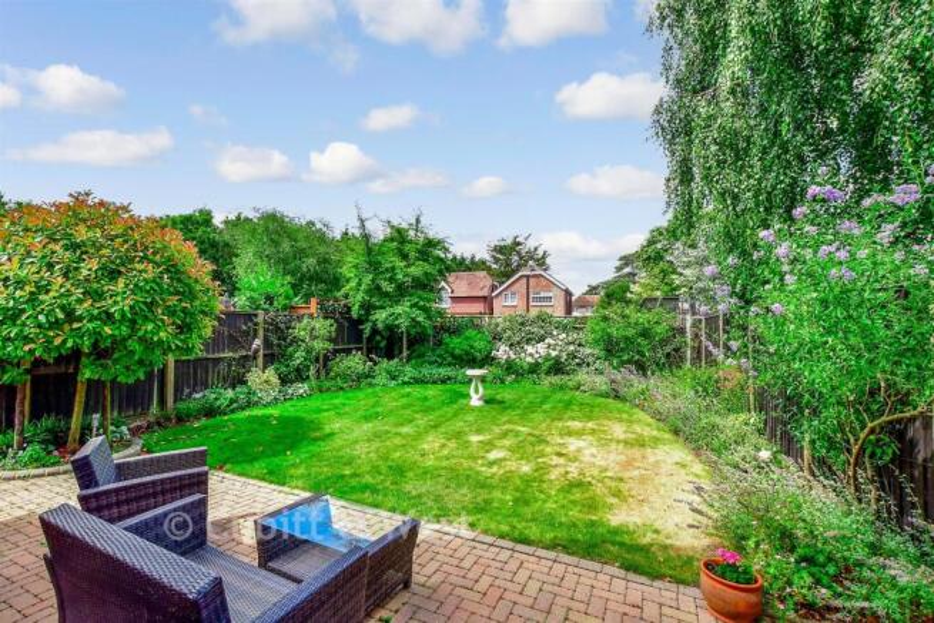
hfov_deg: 100.4
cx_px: 467
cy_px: 312
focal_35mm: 15
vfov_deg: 77.4
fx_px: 389
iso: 400
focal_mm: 10
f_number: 8
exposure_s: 1/200
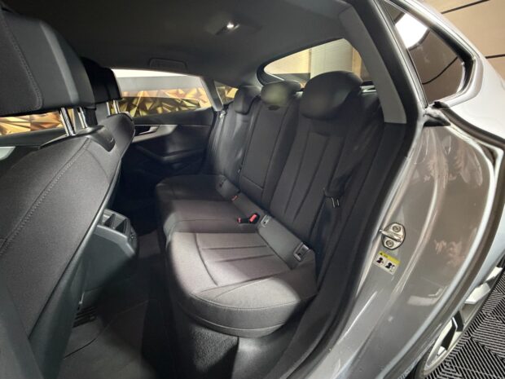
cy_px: 190
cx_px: 252
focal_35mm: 14
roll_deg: +4.5
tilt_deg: -24.9
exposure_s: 1/33
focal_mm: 2.22
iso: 1250
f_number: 2.2
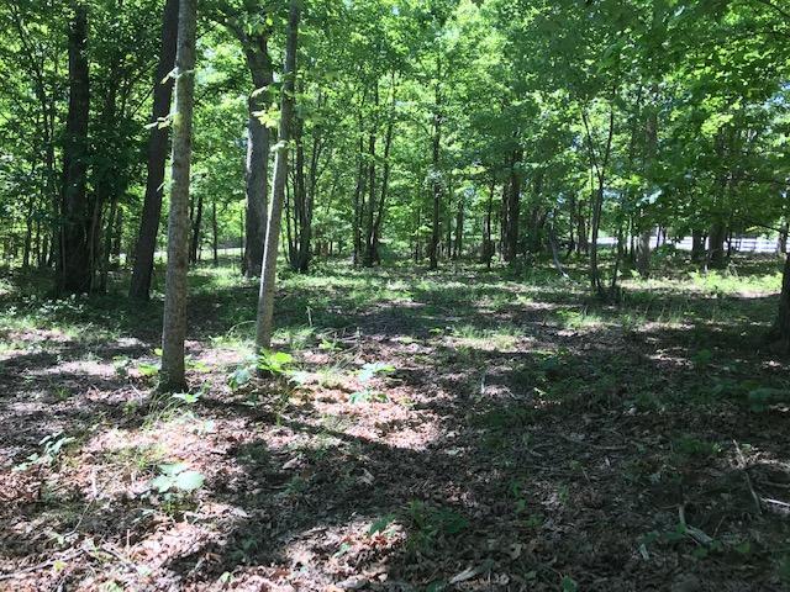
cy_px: 296
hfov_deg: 63.4
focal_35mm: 28
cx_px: 395
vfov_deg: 49.7
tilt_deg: +0.0
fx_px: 639
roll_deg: -3.2
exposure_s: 1/154
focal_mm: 3.99
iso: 20
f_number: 1.8
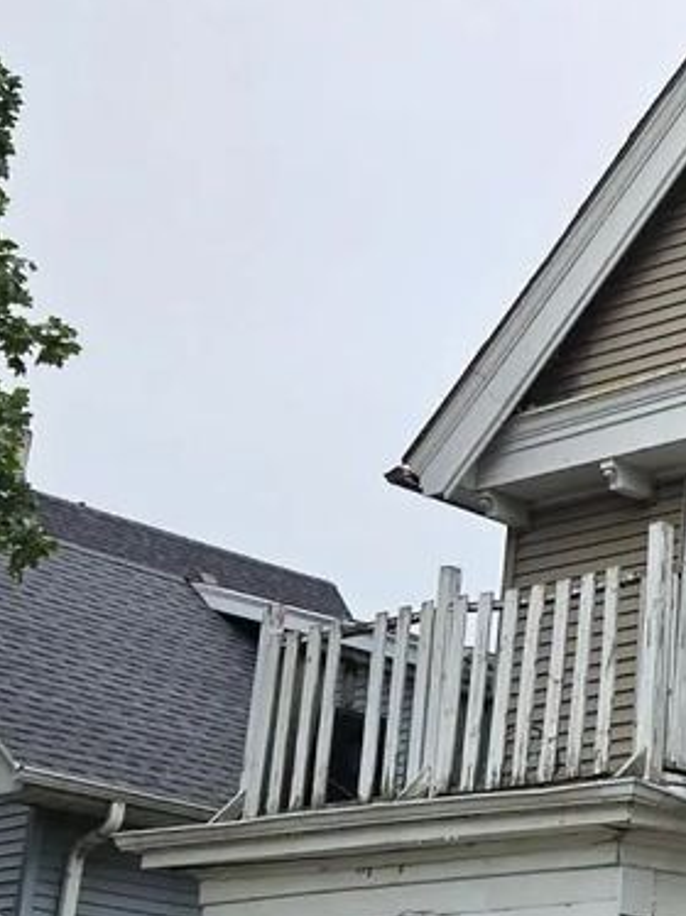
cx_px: 892
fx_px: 2222
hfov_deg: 16.6
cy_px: 479
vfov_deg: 23.3
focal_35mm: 84
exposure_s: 1/1208
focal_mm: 5.4
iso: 25
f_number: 1.8
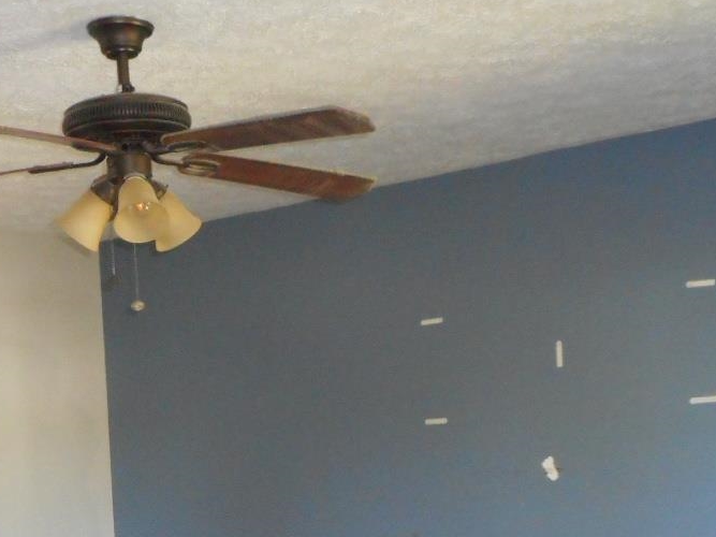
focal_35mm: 60
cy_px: 528
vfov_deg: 23.5
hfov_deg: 31.8
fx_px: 1241
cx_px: 208
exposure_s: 1/25
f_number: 3.7
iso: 560
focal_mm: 4.5
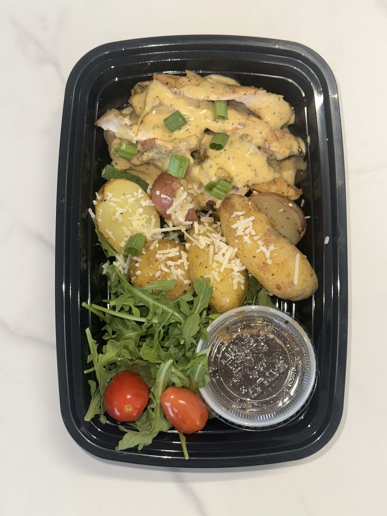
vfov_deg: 39.7
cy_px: 258
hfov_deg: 30.3
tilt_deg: -85.2
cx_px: 194
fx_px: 716
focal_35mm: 48
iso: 64
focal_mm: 6.86
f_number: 1.78
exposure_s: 1/50
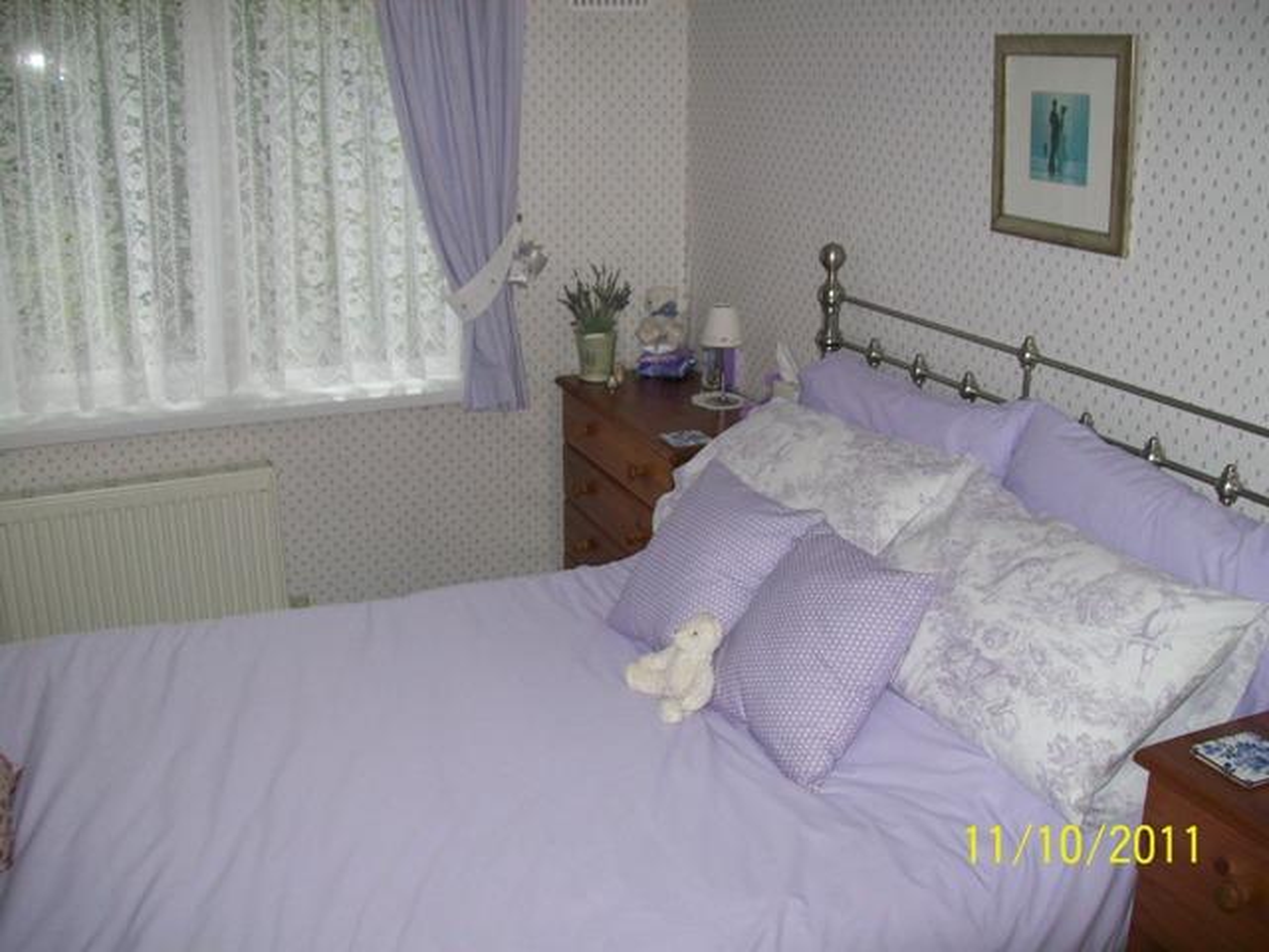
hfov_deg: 51.4
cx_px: 634
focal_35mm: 36
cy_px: 476
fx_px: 1320
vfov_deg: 39.7
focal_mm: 6
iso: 64
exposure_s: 1/60
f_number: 2.7
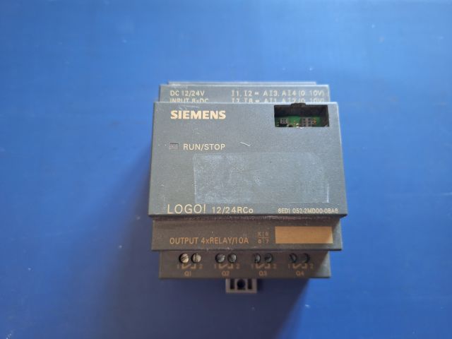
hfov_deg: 73.9
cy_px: 170
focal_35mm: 23
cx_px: 226
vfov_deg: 58.9
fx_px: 300
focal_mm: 5.54
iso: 400
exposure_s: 1/25
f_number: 1.8
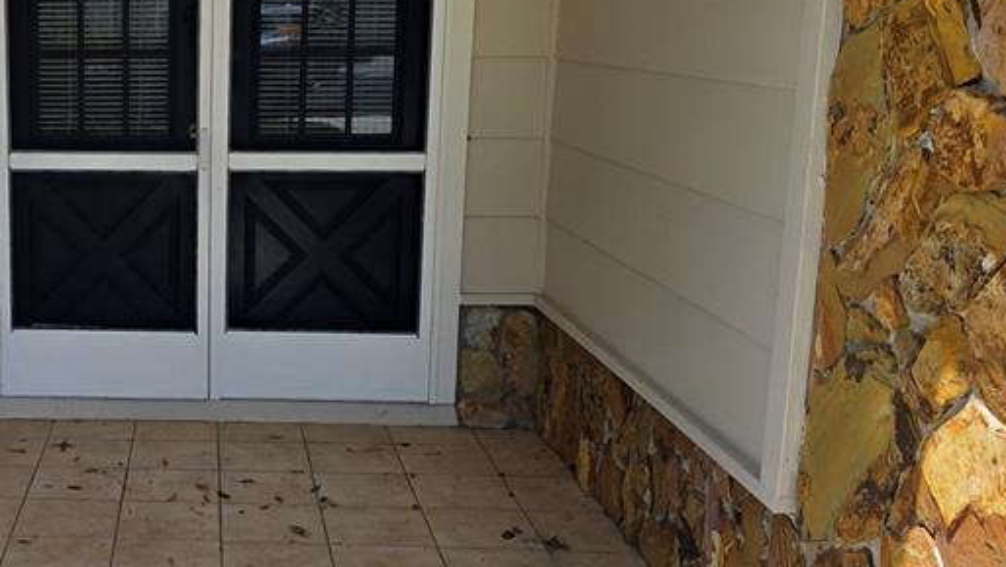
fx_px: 1334
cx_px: 92
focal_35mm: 50
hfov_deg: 38.4
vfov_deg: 24.0
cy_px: 284
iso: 80
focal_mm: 6.3
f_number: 1.7
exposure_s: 1/6355
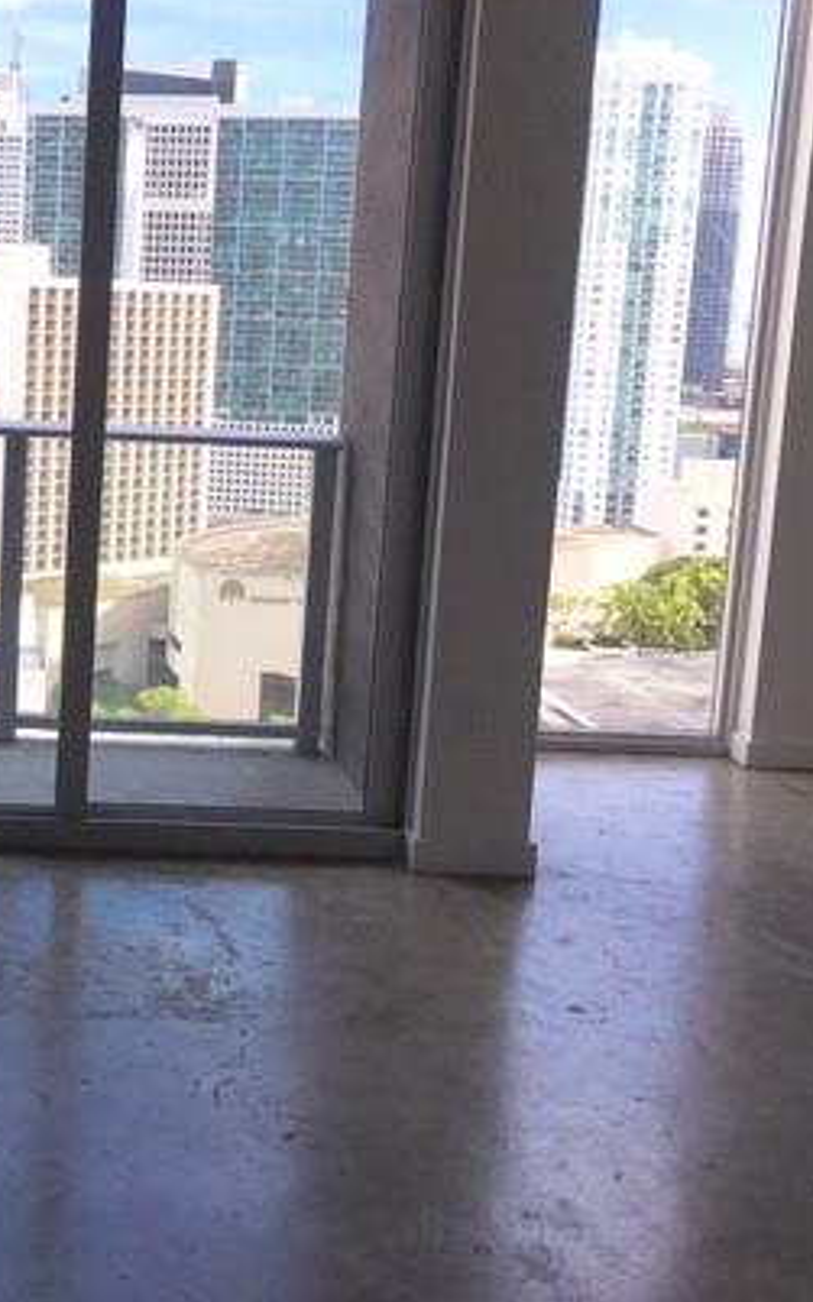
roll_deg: -1.5
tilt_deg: -6.6
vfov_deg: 41.0
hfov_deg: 25.4
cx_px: 55
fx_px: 1738
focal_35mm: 49
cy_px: 580
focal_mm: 4.15
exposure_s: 1/481
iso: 25
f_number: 2.2
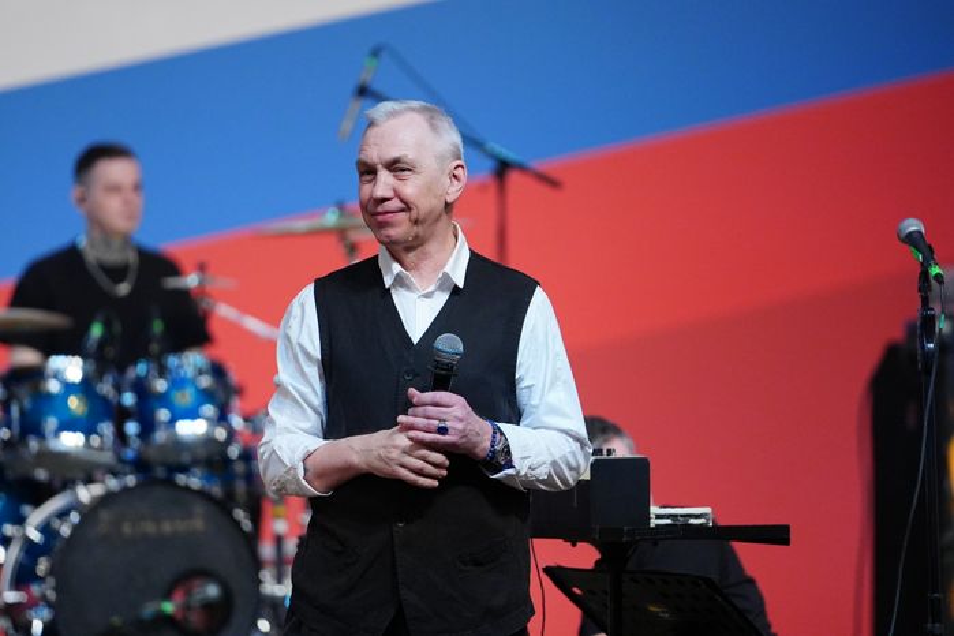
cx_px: 477
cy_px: 318
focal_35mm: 300
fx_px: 7949
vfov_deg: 4.6
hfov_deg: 6.9
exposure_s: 1/800
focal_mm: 200
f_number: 2.8
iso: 3200
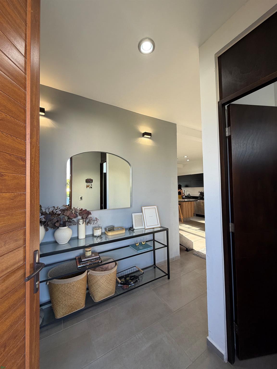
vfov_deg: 102.1
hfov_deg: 85.7
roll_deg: +1.6
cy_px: 184
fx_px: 149
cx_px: 138
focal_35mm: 14
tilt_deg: +2.0
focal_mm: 2.22
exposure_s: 1/120
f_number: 2.2
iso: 100
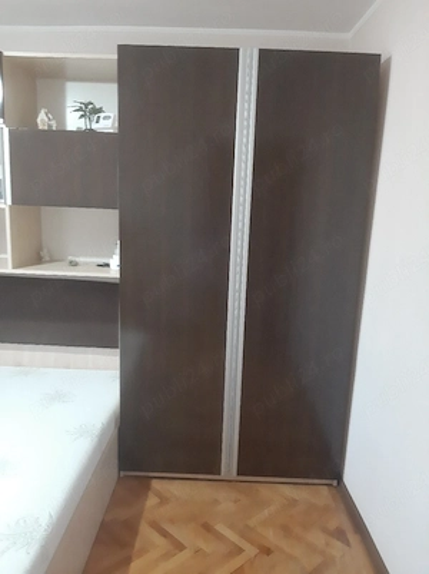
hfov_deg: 53.0
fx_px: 430
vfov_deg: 67.4
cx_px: 214
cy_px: 287
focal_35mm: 26
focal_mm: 3.93
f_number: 1.7
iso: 640
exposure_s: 1/25
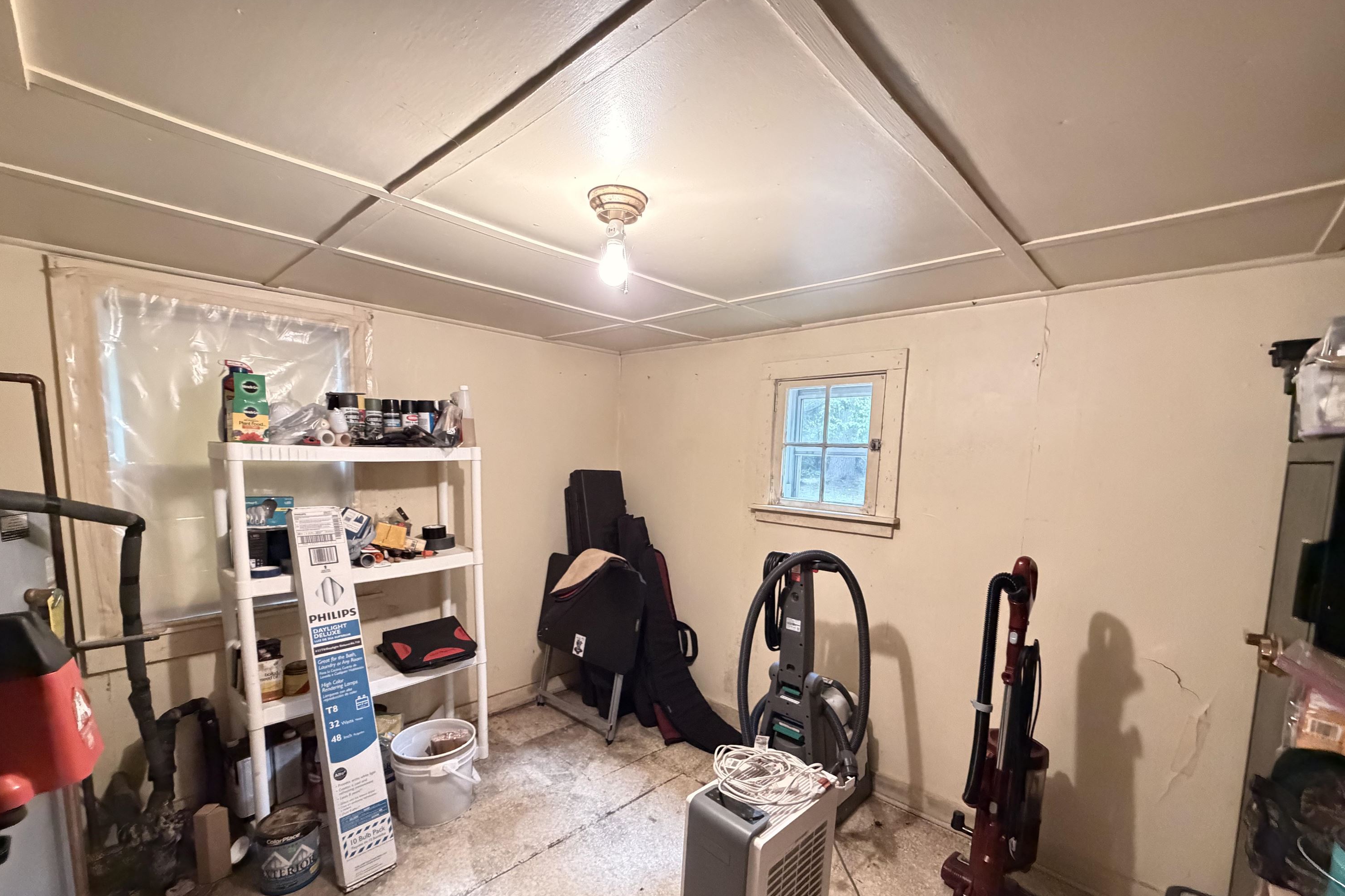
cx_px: 676
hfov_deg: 100.4
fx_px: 560
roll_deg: -2.1
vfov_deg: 76.9
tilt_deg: -5.2
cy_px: 508
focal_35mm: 15
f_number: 2.2
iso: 1250
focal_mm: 2.22
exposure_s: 1/60
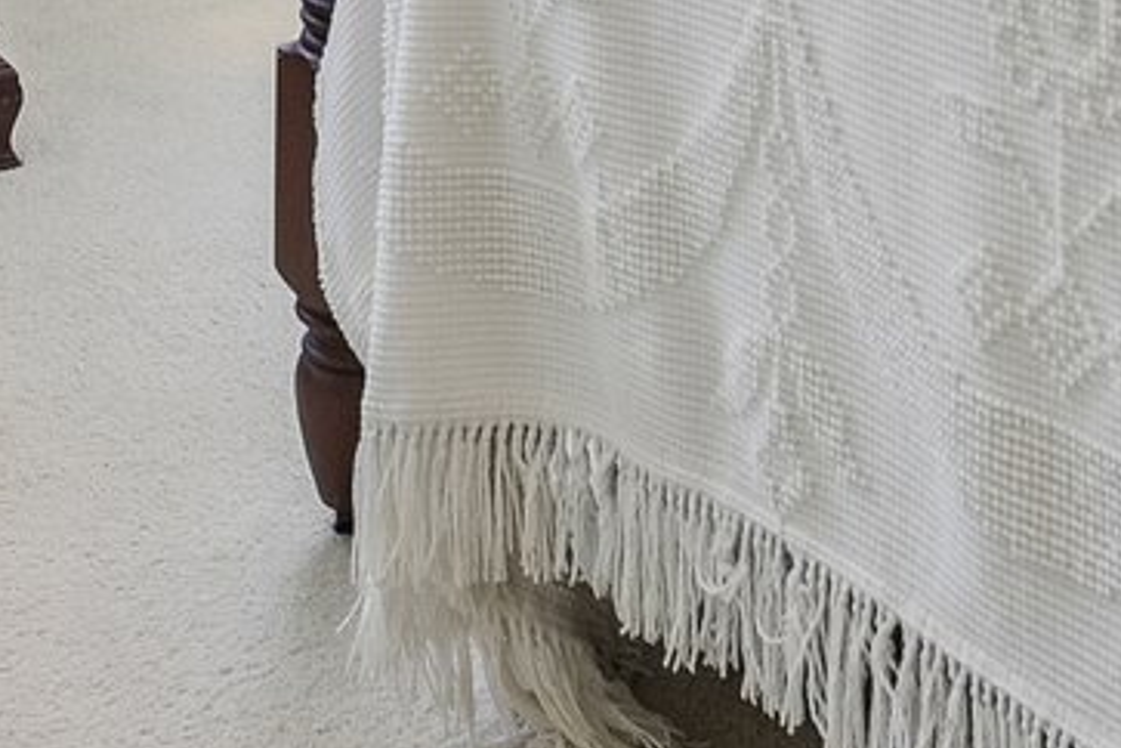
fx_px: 2989
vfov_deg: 12.1
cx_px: 559
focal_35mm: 96
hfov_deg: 21.2
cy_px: -913
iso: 400
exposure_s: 1/60
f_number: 11
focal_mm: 17
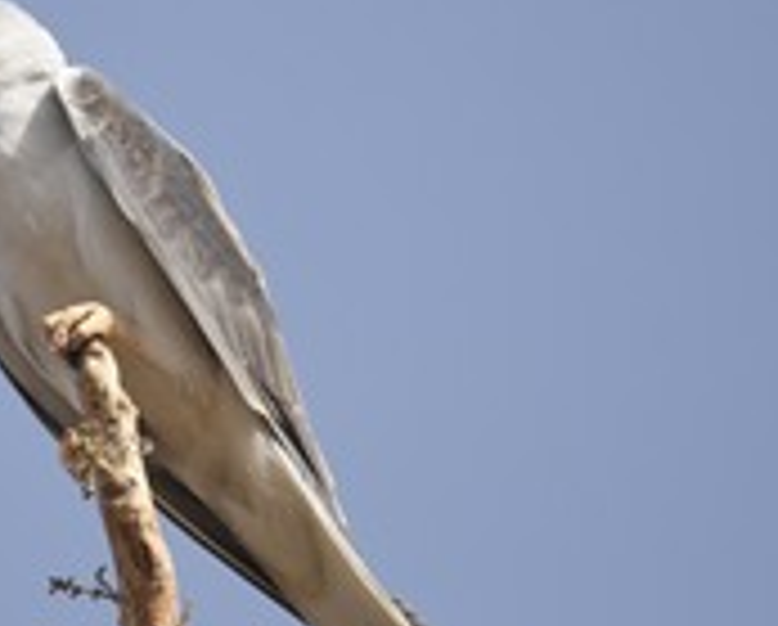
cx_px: 162
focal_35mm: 1998
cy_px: 232
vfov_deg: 0.8
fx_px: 46083
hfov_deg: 1.0
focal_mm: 600
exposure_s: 1/3200
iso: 1000
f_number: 7.1
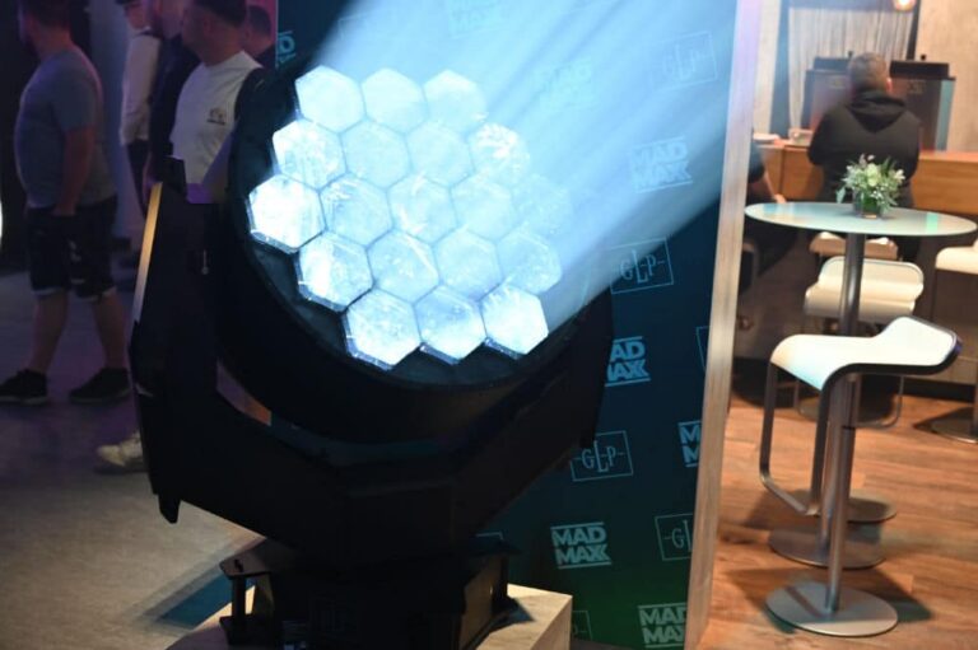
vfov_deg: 27.5
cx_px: 489
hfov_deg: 40.4
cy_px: 325
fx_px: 1330
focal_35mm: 49
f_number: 4
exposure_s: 1/125
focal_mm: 49
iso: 900
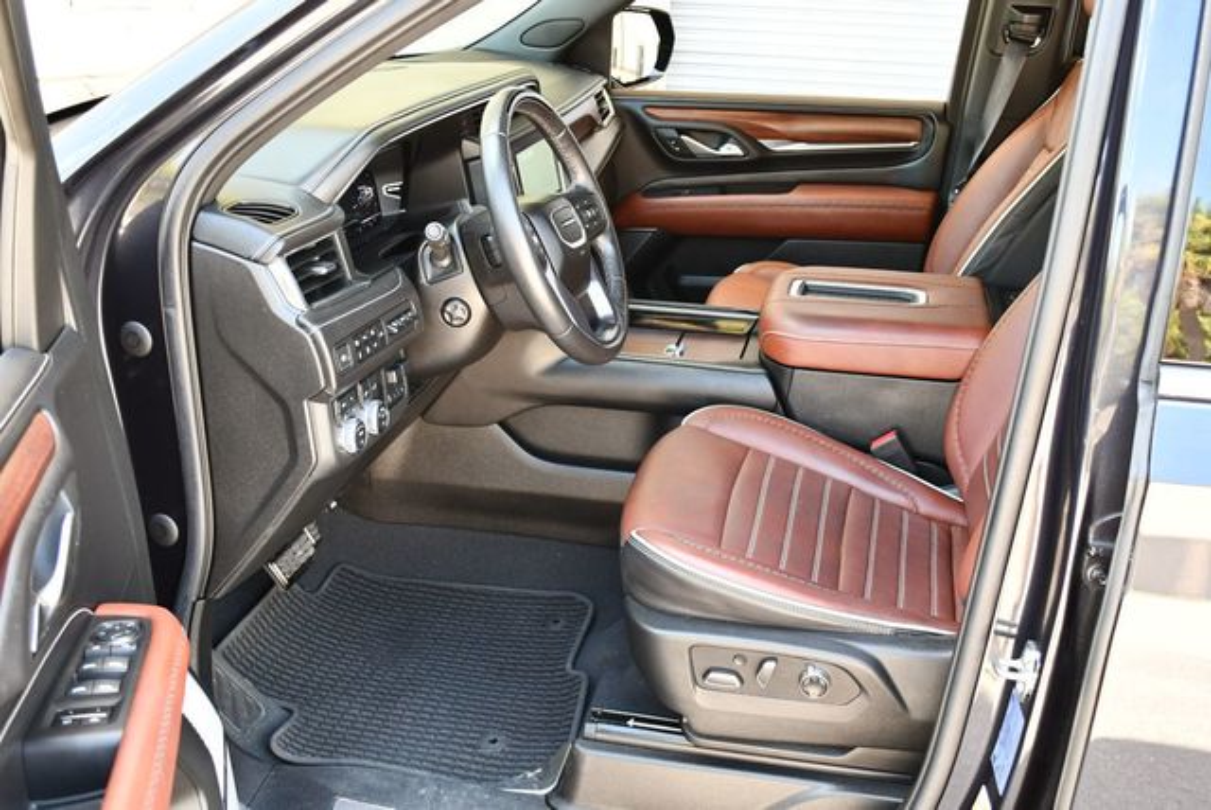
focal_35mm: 36
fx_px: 1212
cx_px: 606
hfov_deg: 53.1
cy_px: 405
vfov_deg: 36.9
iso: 800
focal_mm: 18
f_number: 3.5
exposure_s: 1/160
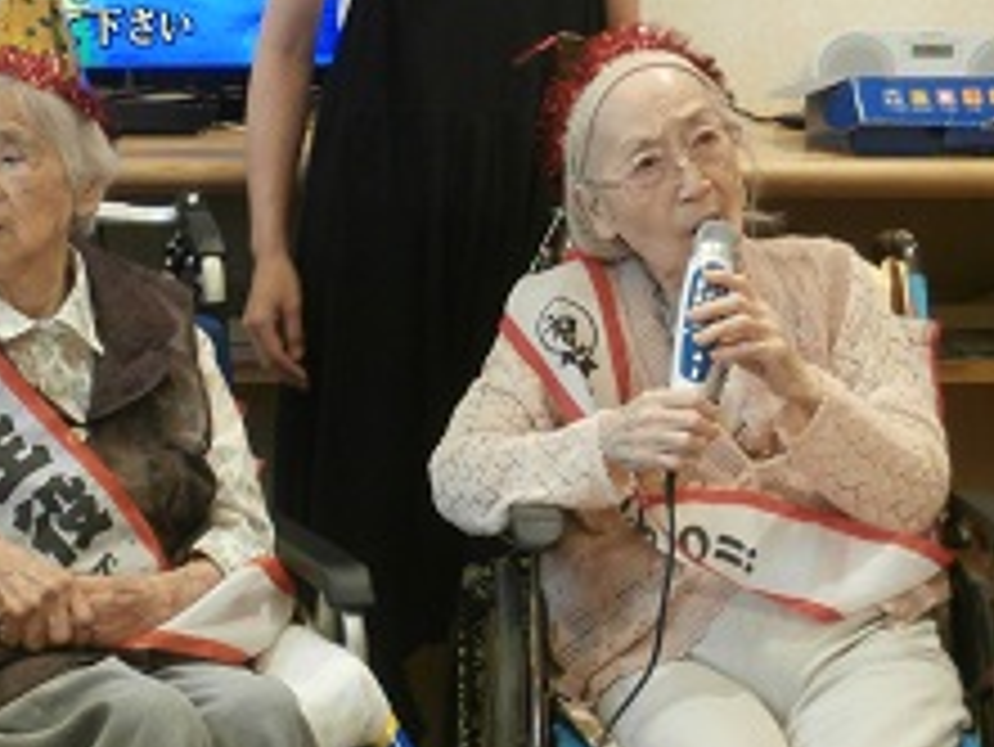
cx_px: 279
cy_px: 486
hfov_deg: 16.0
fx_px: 3534
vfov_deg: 12.0
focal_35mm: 123
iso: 400
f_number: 4.7
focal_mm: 12.1
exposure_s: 1/15
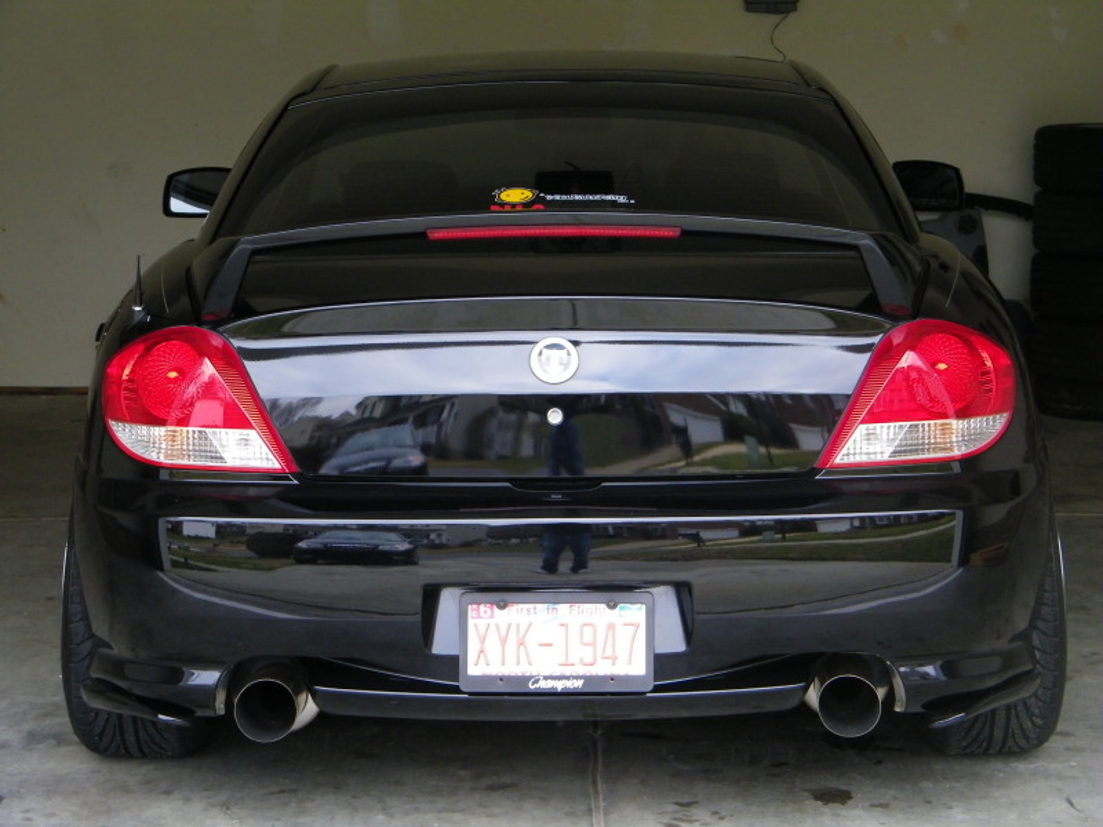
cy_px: 414
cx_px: 552
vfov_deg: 17.4
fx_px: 2708
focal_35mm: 85
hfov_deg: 23.0
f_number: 4.5
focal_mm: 15.1
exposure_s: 1/40
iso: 160
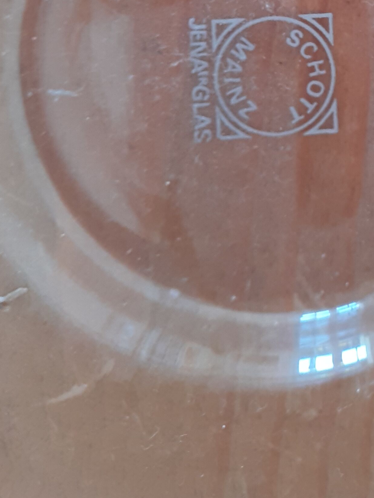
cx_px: 456
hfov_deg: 20.2
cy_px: -113
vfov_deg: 25.4
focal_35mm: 68
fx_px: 980
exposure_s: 1/50
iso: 100
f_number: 1.9
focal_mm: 3.6
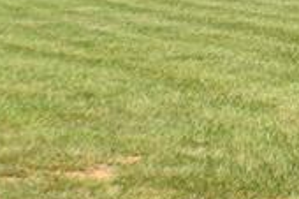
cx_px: 515
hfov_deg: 6.6
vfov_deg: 4.4
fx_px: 2556
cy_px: -250
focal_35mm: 308
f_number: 8
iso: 100
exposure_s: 1/250
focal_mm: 34
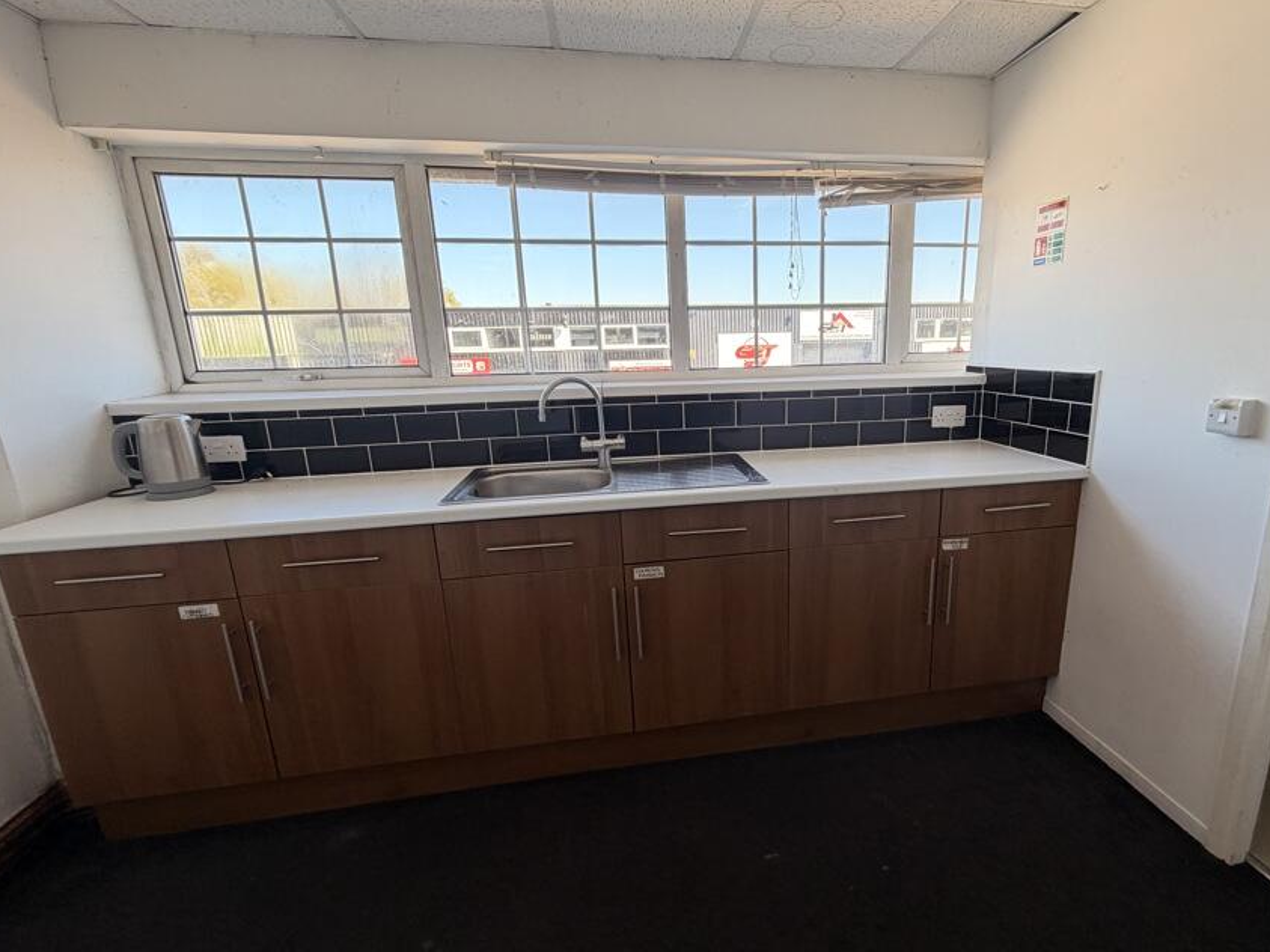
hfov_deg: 90.4
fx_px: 624
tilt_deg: -14.1
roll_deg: +0.1
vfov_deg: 74.7
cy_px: 494
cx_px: 732
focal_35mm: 17
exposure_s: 1/121
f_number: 2.2
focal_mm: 2.22
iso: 50
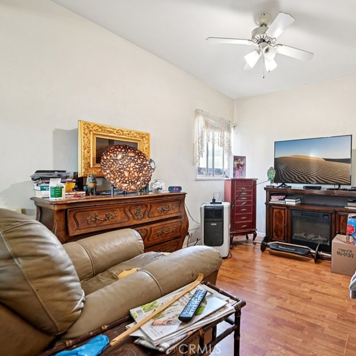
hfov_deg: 75.9
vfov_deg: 80.7
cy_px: 177
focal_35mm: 18
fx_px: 209
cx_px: 259
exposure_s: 1/2.5
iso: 250
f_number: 8
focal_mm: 14
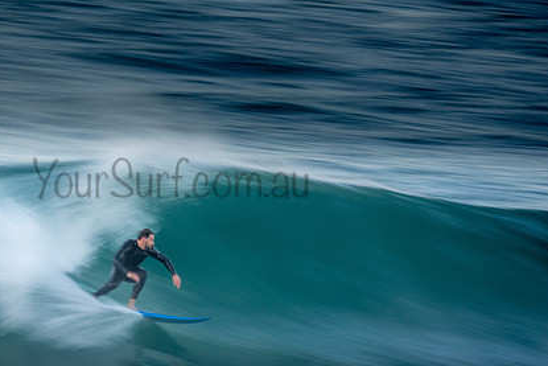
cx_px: 169
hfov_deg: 2.0
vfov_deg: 1.3
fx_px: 15973
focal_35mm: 1049
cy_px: 167
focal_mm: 500
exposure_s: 1/15
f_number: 14
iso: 100
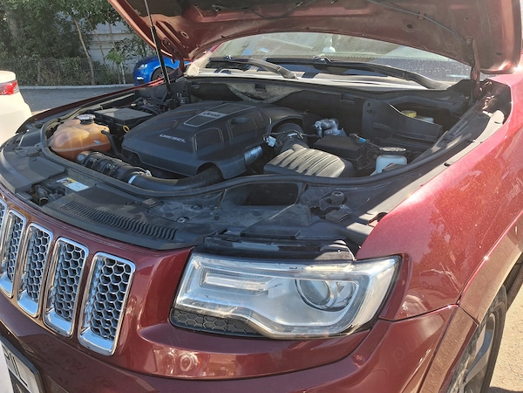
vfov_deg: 51.4
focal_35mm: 27
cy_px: 196
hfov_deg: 65.3
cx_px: 262
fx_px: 408
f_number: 1.8
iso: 25
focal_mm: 4
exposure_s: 1/151
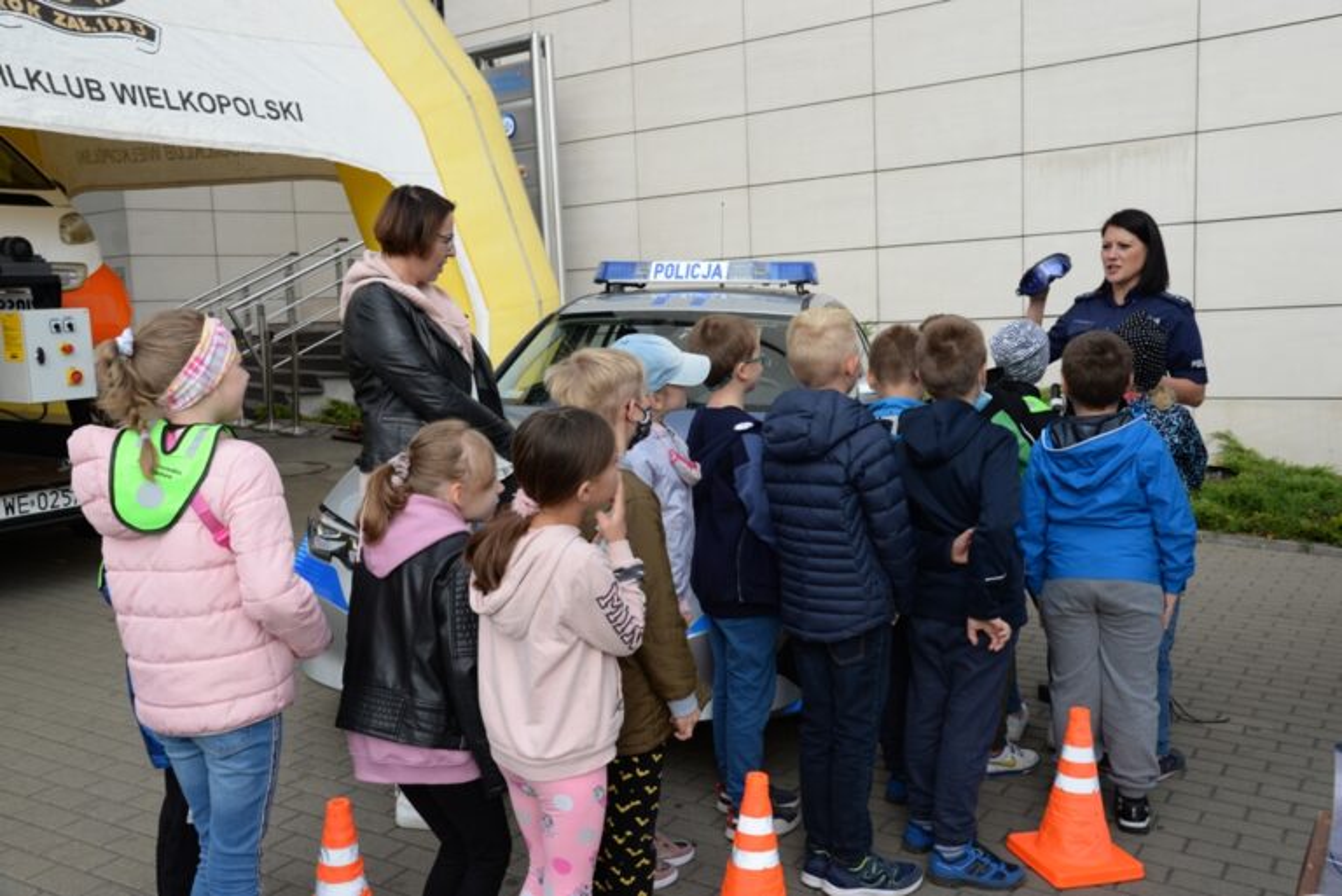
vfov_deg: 38.9
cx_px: 671
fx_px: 1268
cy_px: 448
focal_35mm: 34
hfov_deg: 55.8
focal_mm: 34
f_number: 9
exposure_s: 1/400
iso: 400
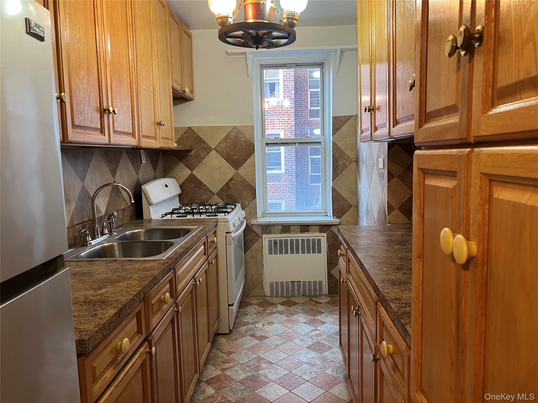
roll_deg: +1.8
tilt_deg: -6.9
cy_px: 202
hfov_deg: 67.3
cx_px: 269
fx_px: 404
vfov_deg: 53.1
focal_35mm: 26
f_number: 1.5
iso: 160
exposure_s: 1/60
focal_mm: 5.7
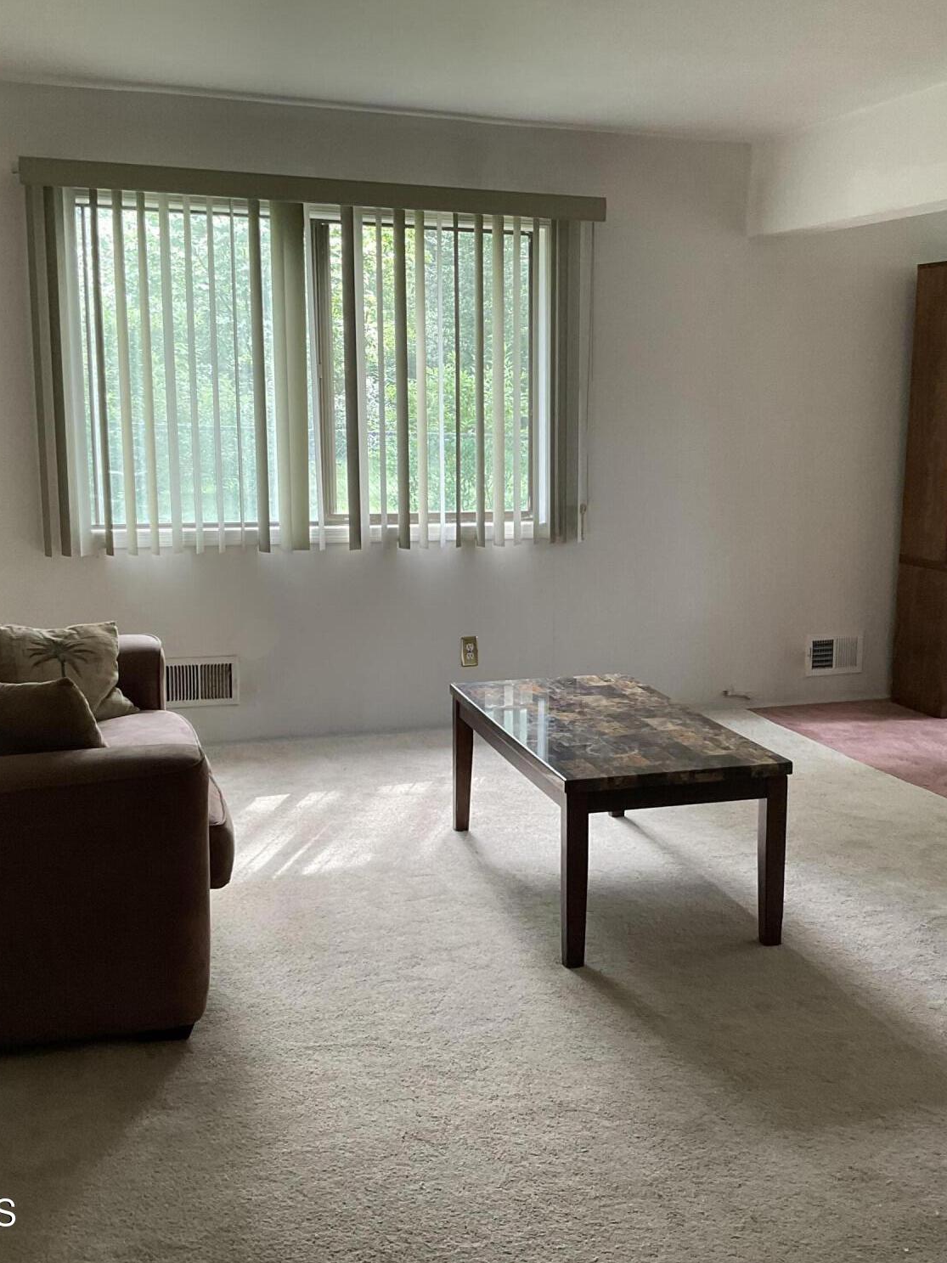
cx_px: 567
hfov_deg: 36.7
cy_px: 634
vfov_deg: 47.9
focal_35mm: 39
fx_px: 1423
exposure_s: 1/60
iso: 80
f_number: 1.8
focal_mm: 3
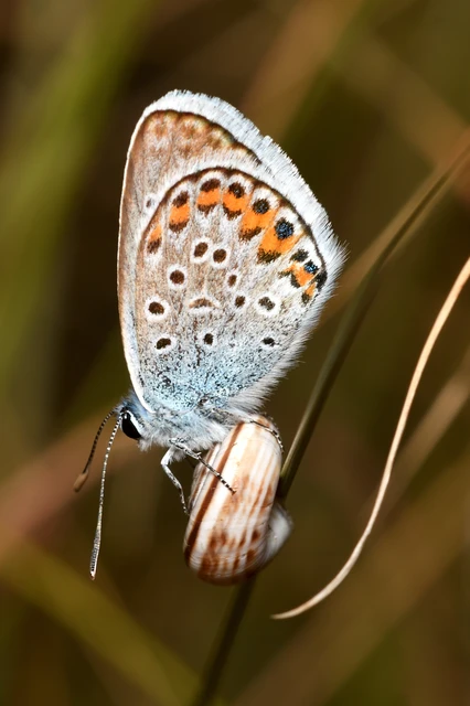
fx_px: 4411
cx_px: 235
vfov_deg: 9.2
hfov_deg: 6.1
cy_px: 353
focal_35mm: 225
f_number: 10
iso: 100
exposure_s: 1/250
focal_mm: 150
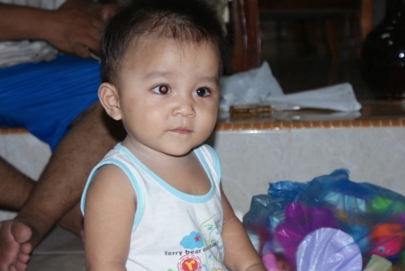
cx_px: 201
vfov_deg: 15.1
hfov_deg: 22.4
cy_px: 136
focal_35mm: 91
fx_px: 1025
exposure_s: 1/50
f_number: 5.6
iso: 400
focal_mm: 60
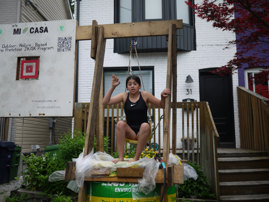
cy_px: 101
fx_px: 311
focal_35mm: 40
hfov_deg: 46.8
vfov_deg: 36.0
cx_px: 134
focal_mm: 20
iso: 100
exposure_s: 1/1000
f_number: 1.8
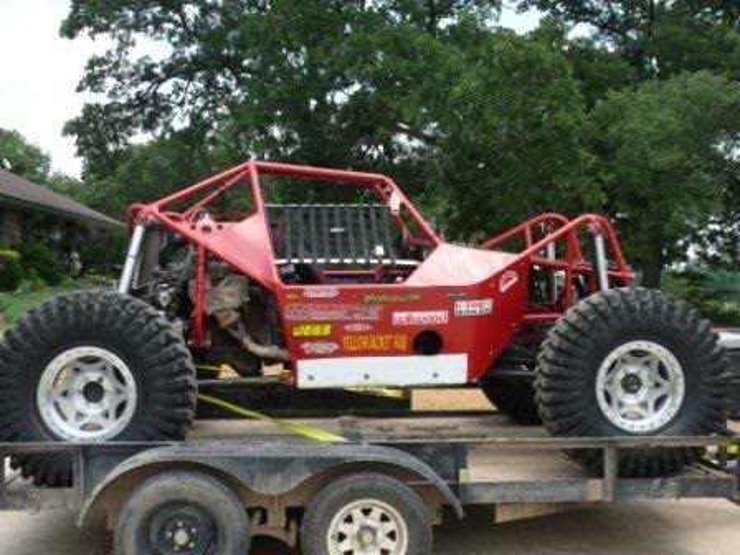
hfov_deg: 45.8
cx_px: 370
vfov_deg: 35.1
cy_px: 278
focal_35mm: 41
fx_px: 876
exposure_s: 1/250
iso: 100
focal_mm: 8.6
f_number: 4.5
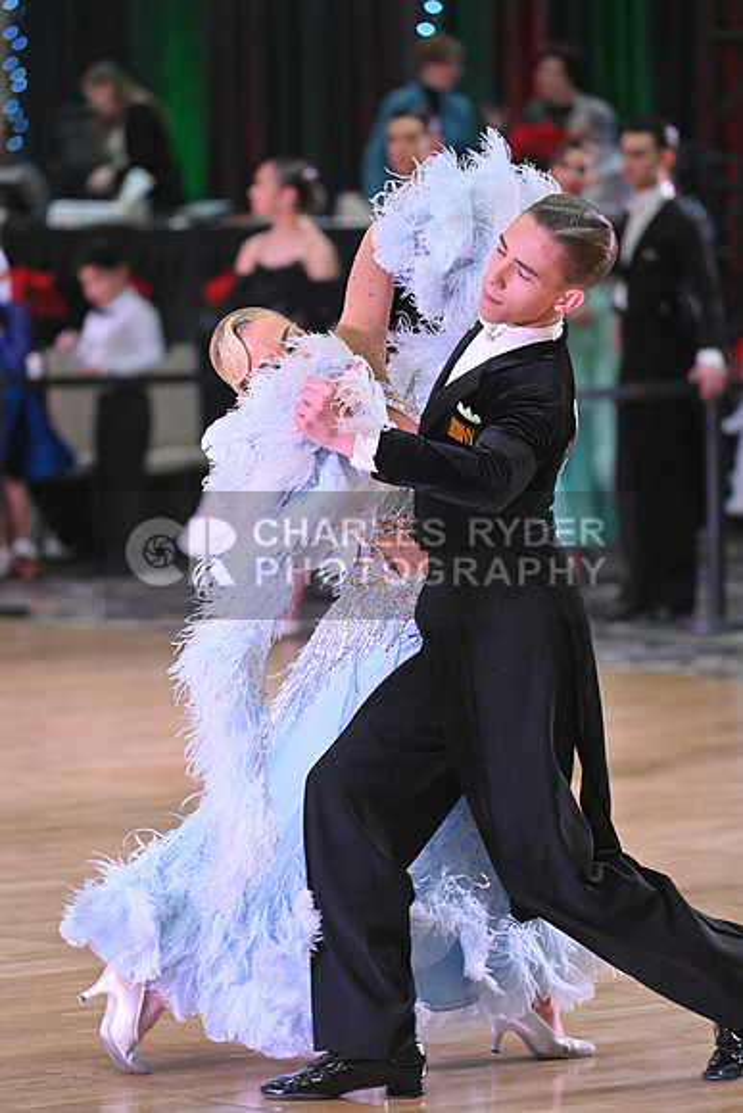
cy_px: 556
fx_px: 5878
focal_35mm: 190
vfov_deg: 10.8
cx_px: 372
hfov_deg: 7.2
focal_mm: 190
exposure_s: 1/320
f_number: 5
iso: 3200
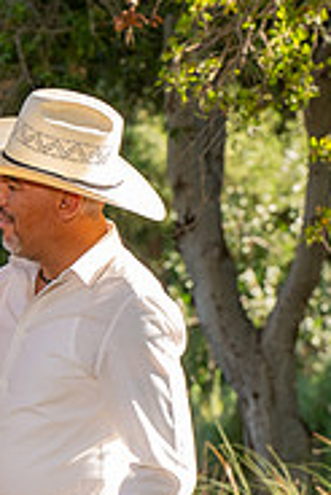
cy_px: 655
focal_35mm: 281
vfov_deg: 7.2
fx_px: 3868
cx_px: -24
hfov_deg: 4.9
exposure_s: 1/200
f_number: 4.5
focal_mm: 70
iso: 200
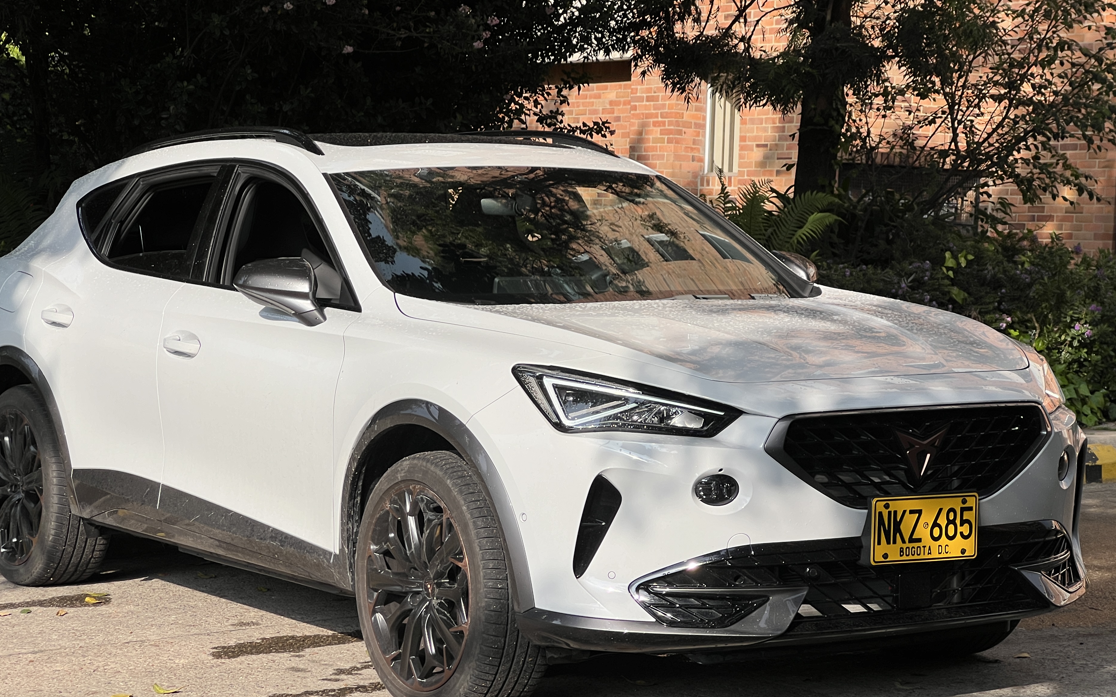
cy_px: 441
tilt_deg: -3.3
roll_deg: -2.2
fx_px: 2707
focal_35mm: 89
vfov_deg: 14.7
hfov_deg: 23.3
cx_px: 515
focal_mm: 9
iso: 32
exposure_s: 1/251
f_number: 2.8
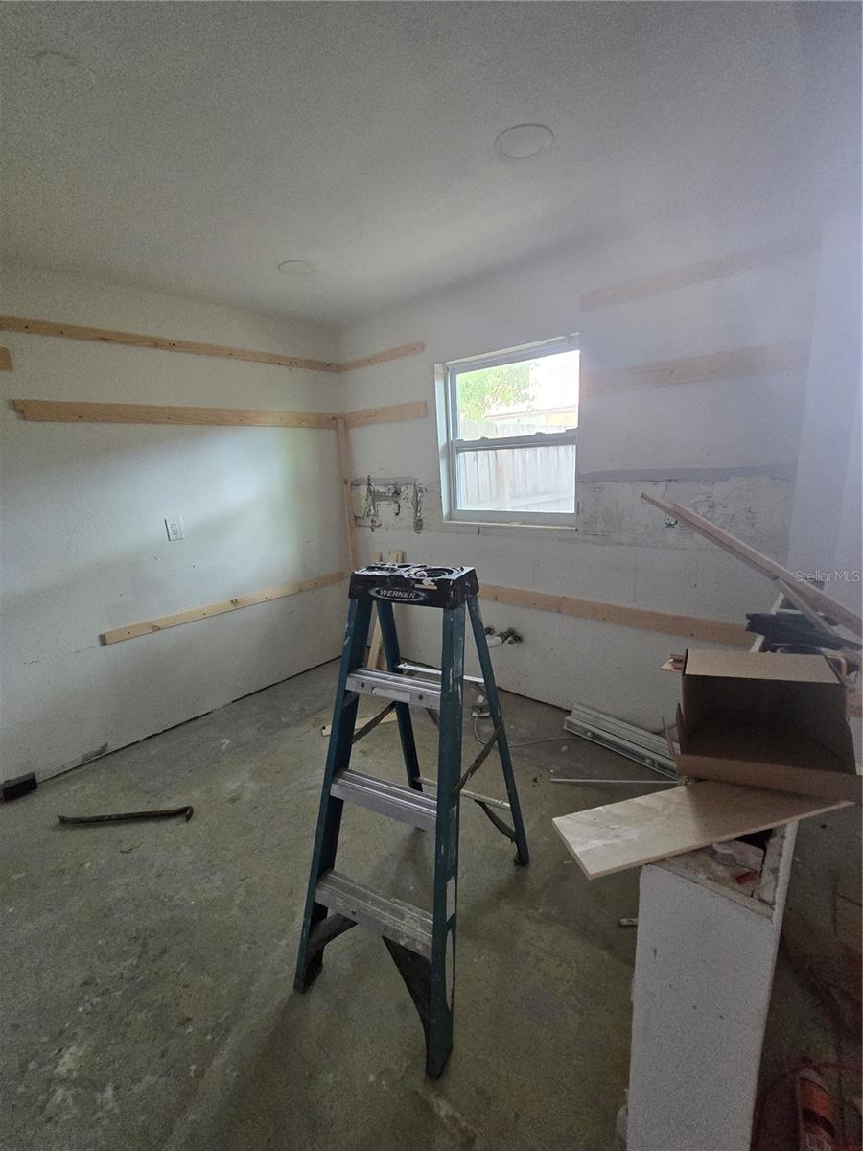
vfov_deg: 106.2
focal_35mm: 13
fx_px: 432
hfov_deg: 89.9
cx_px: 432
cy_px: 576
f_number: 2.2
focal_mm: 2.2
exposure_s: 1/60
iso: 800
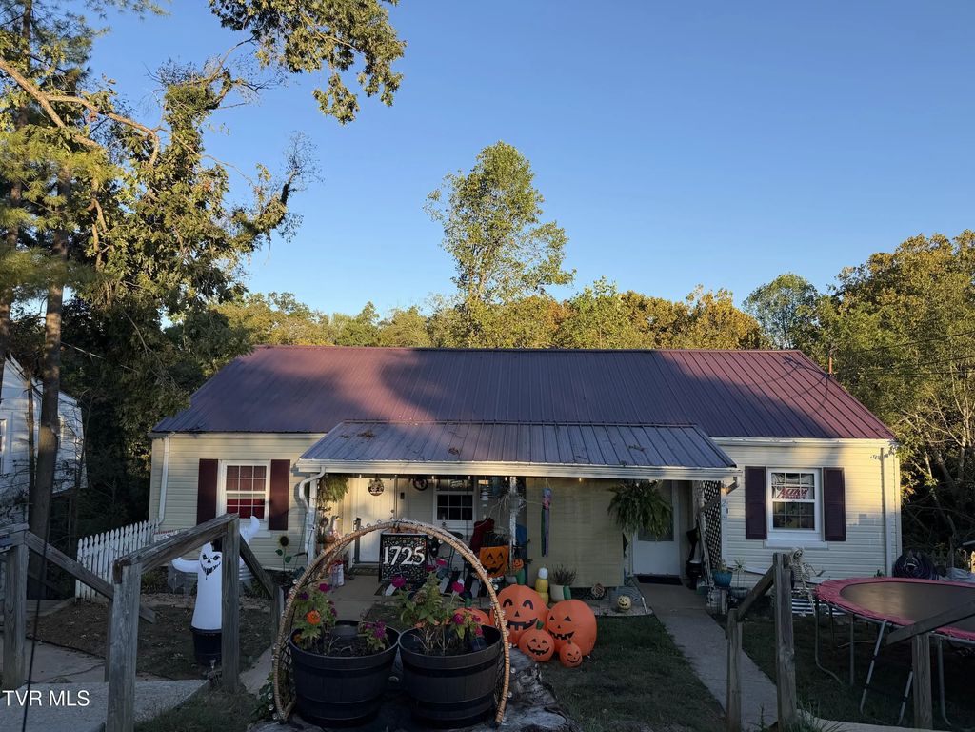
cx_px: 488
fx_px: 676
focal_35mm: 24
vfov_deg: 56.8
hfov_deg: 71.6
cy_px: 366
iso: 80
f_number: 1.78
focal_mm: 6.76
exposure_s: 1/1689
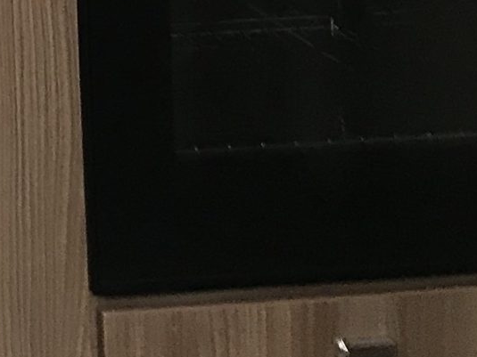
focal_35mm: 134
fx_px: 1846
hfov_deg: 12.4
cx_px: -568
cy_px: -442
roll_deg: -1.8
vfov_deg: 10.0
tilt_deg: -1.7
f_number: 1.8
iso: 40
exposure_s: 1/20
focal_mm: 3.99
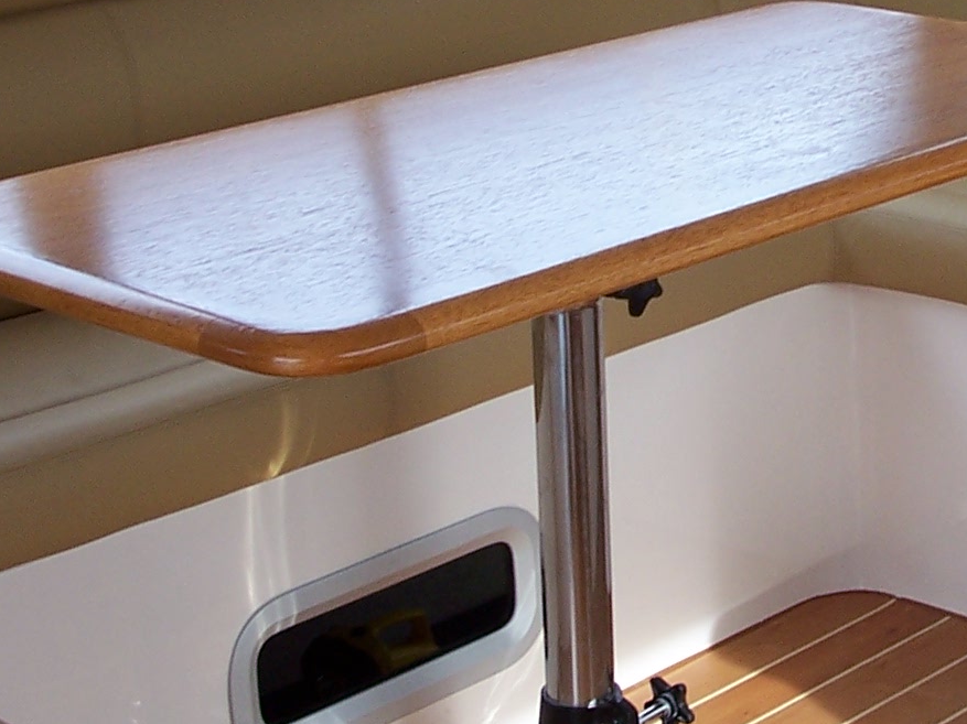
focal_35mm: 92
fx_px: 2569
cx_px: 740
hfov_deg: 21.1
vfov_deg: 16.0
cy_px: 250
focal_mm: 6
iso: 80
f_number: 2.8
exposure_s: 1/60
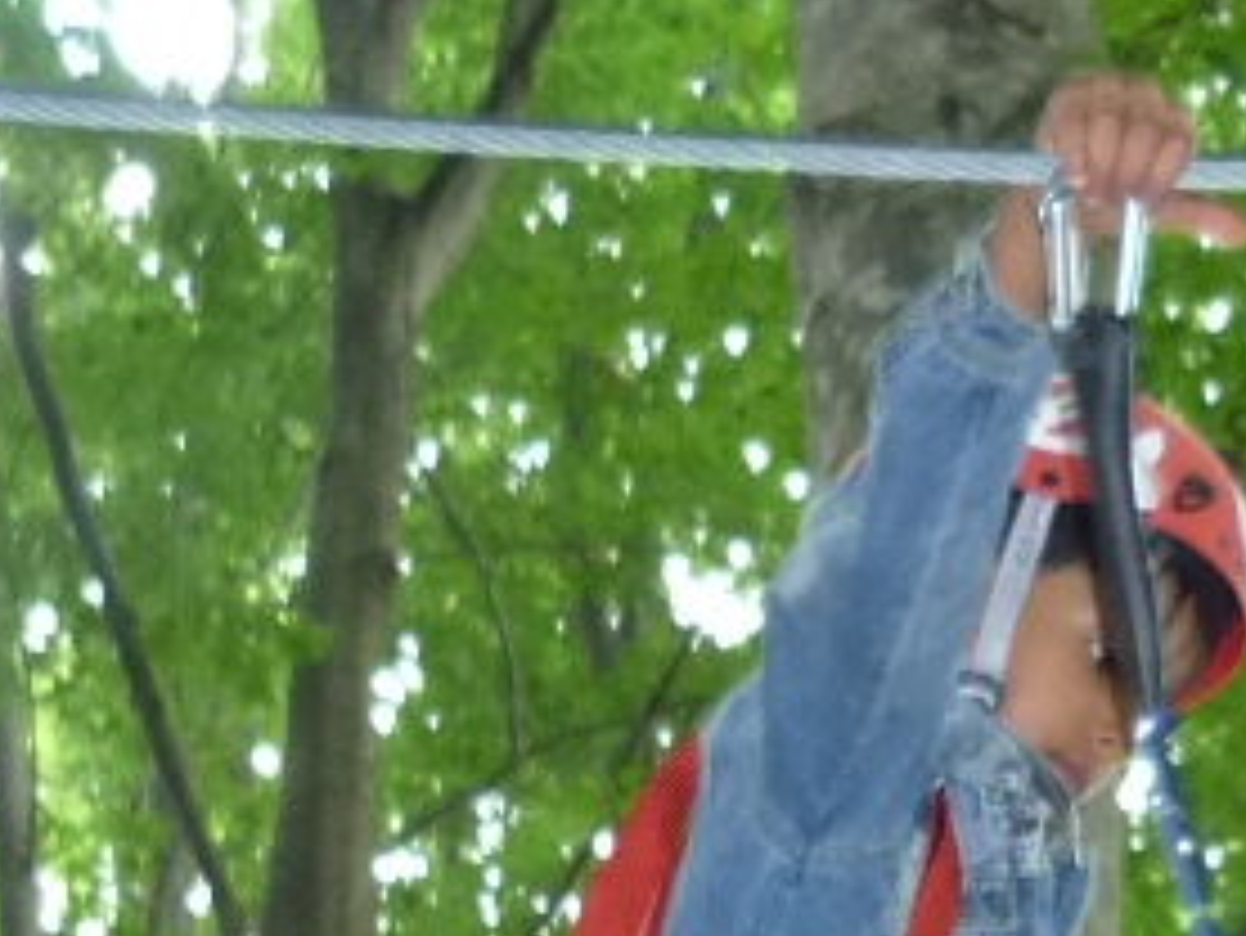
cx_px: 585
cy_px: 1386
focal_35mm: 122
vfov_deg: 11.7
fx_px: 4393
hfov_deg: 16.1
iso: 250
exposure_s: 1/30
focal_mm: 5.5
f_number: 2.8
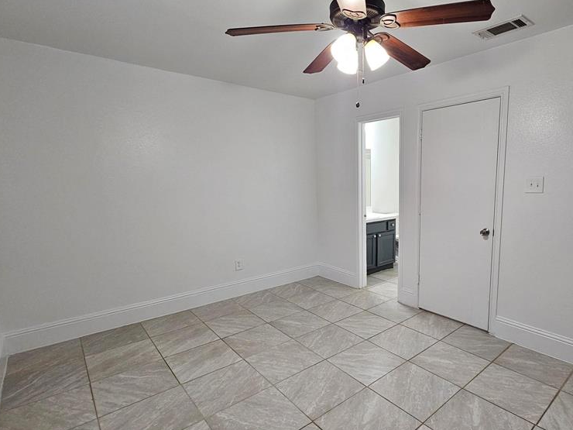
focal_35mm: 18
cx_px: 350
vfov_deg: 71.5
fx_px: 298
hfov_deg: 86.4
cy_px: 229
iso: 200
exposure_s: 1/60
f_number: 2.2
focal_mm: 2.2
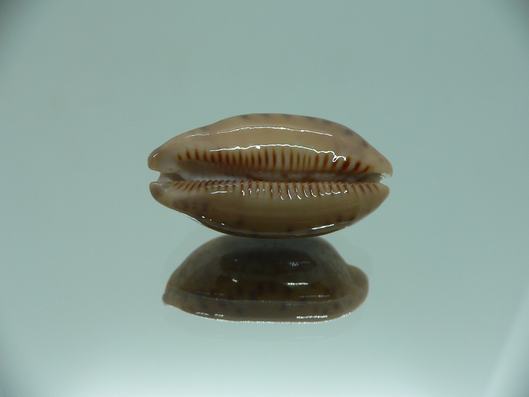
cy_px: 198
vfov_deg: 40.7
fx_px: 535
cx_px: 264
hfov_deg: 52.6
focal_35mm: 35
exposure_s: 1/60
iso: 80
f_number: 2.8
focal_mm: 4.6
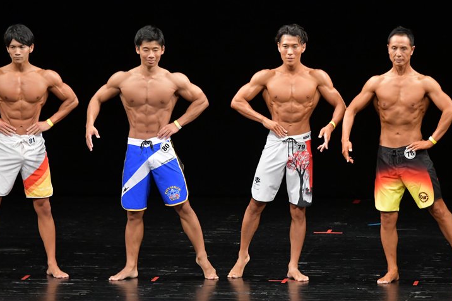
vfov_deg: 5.0
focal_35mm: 276
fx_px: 3464
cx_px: 237
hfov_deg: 7.5
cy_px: 156
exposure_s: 1/400
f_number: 5.6
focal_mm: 170
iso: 3200
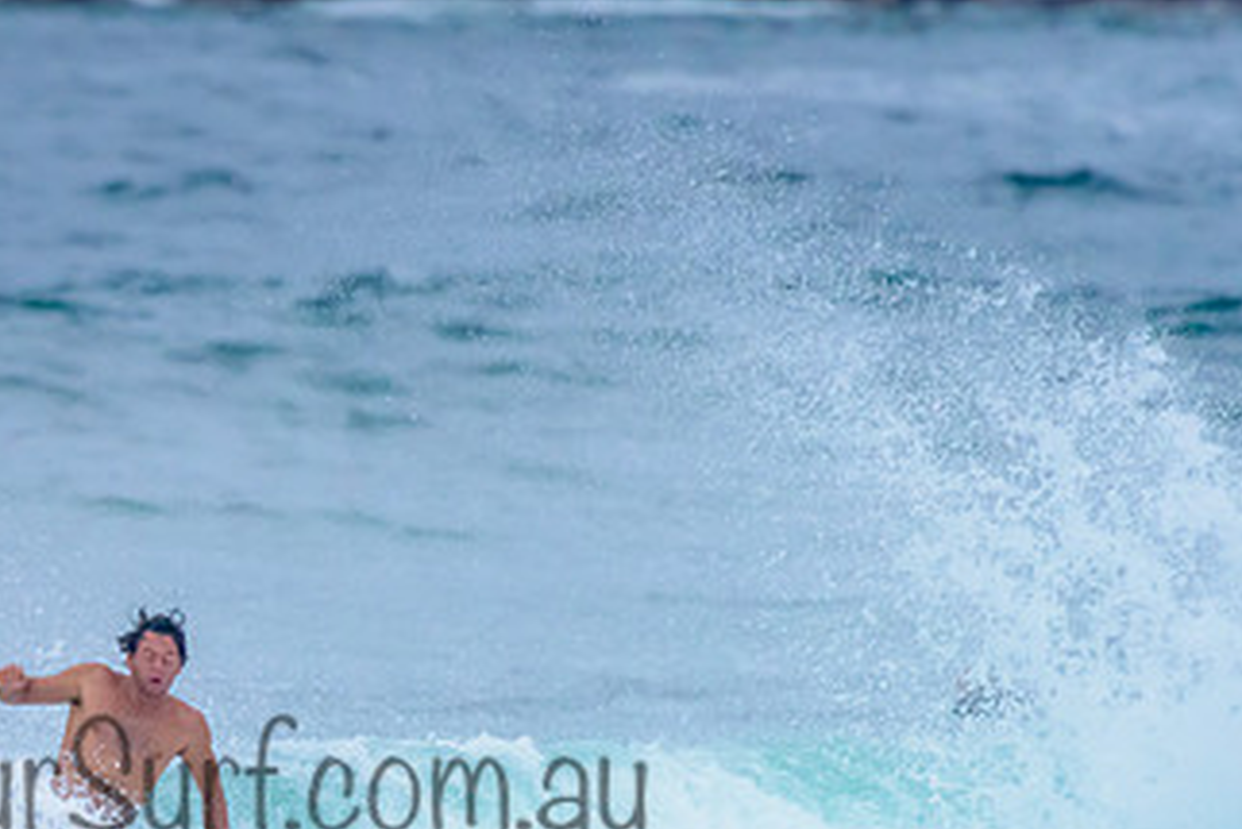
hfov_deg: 1.9
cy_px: 574
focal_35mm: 1105
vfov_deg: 1.2
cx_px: -13
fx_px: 38138
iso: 1800
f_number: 5.6
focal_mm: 500
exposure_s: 1/2000
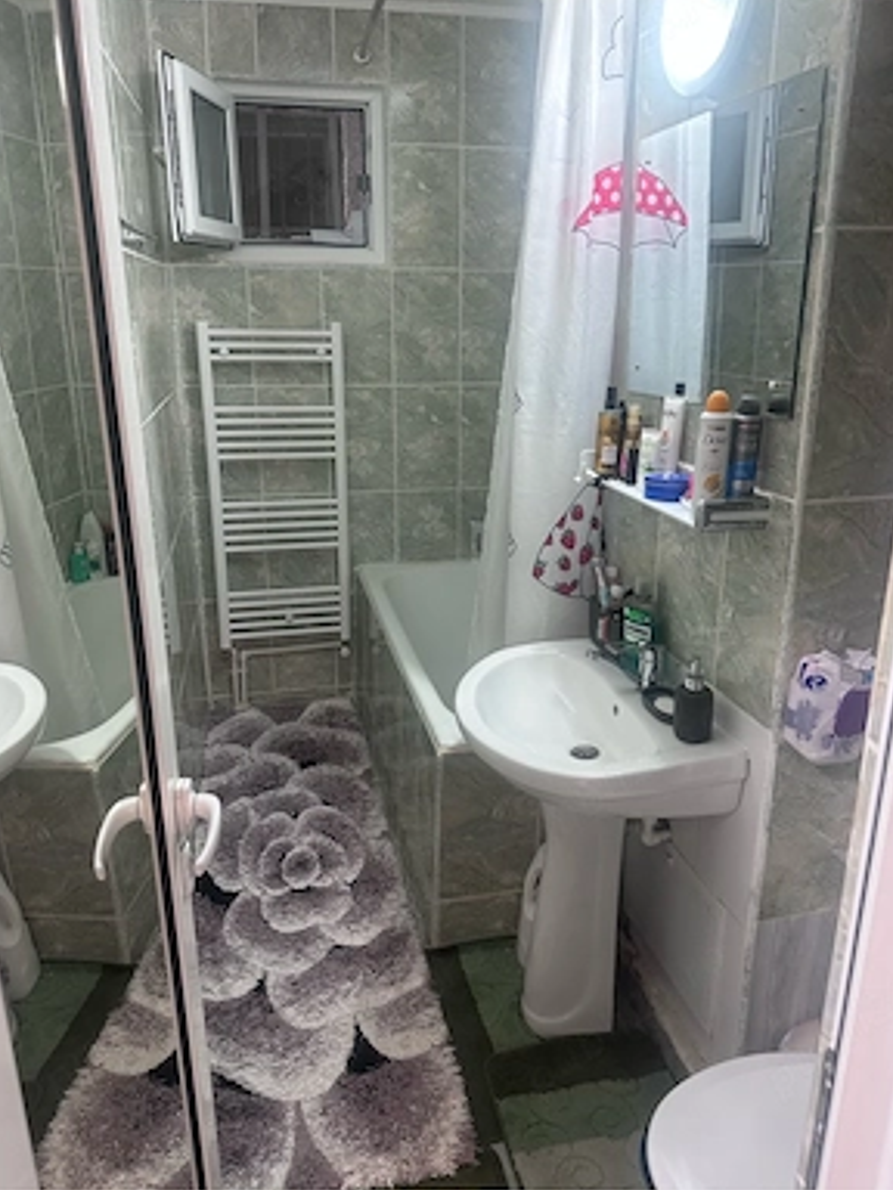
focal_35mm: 25
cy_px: 573
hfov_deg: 54.9
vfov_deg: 69.4
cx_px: 446
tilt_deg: -17.5
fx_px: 860
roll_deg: -0.3
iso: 250
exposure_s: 1/50
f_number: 1.78
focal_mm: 6.86
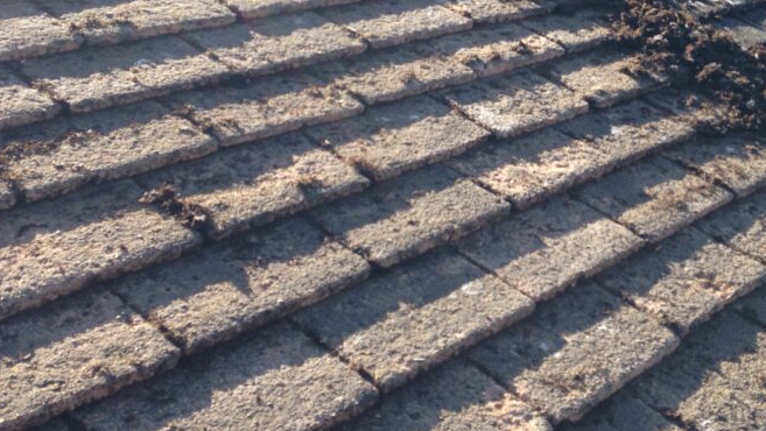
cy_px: 90
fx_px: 1138
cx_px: 584
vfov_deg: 21.2
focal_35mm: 56
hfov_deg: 36.3
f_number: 2.4
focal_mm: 4.12
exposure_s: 1/480
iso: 50
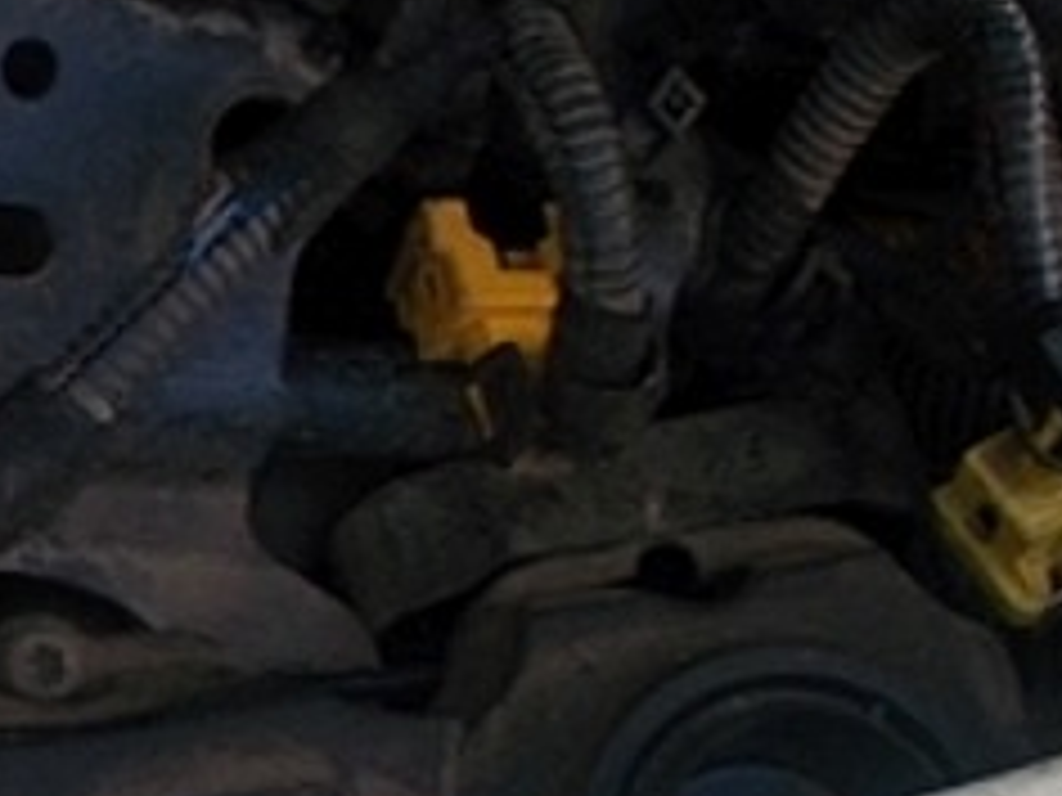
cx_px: -344
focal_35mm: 134
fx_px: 4111
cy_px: 830
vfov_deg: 10.9
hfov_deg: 14.1
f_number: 3.2
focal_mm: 4.6
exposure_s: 1/100
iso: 80
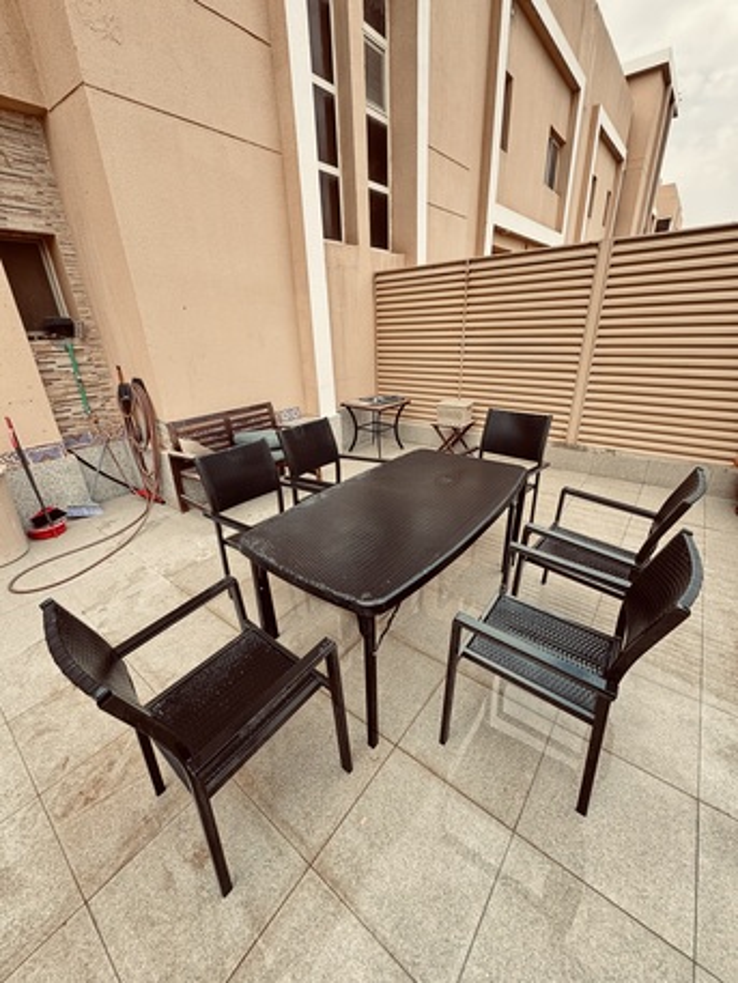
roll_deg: +2.2
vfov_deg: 102.0
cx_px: 369
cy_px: 492
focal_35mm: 14
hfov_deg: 85.7
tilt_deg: -23.8
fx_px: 398
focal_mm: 2.22
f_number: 2.2
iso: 40
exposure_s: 1/148
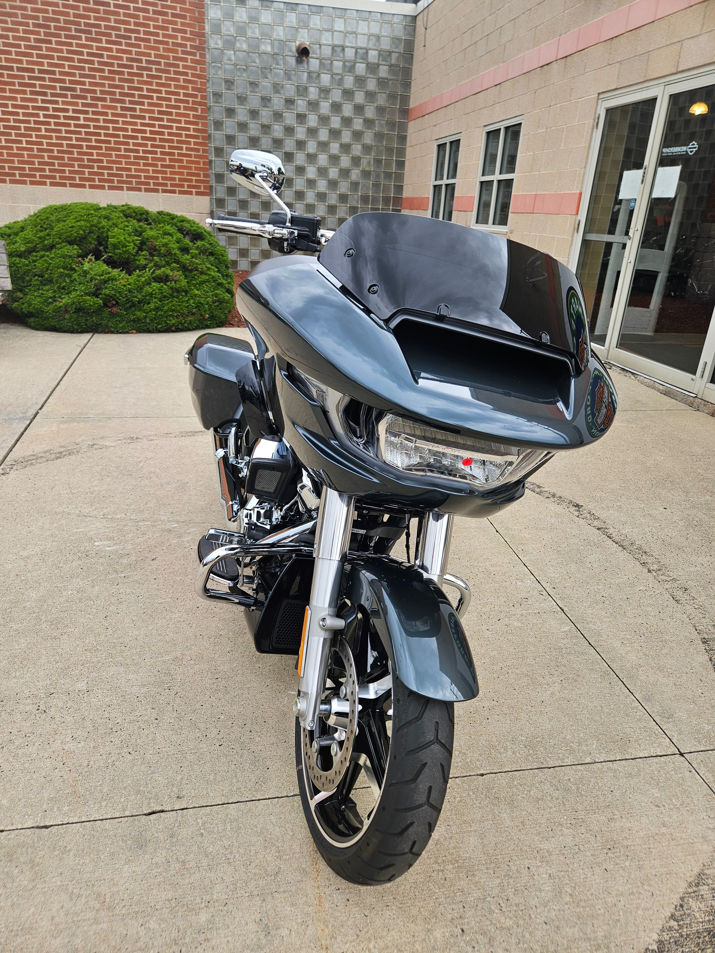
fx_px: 633
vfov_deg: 73.9
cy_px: 476
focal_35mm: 23
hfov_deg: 58.9
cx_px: 358
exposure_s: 1/208
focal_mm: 5.4
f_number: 1.8
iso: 25
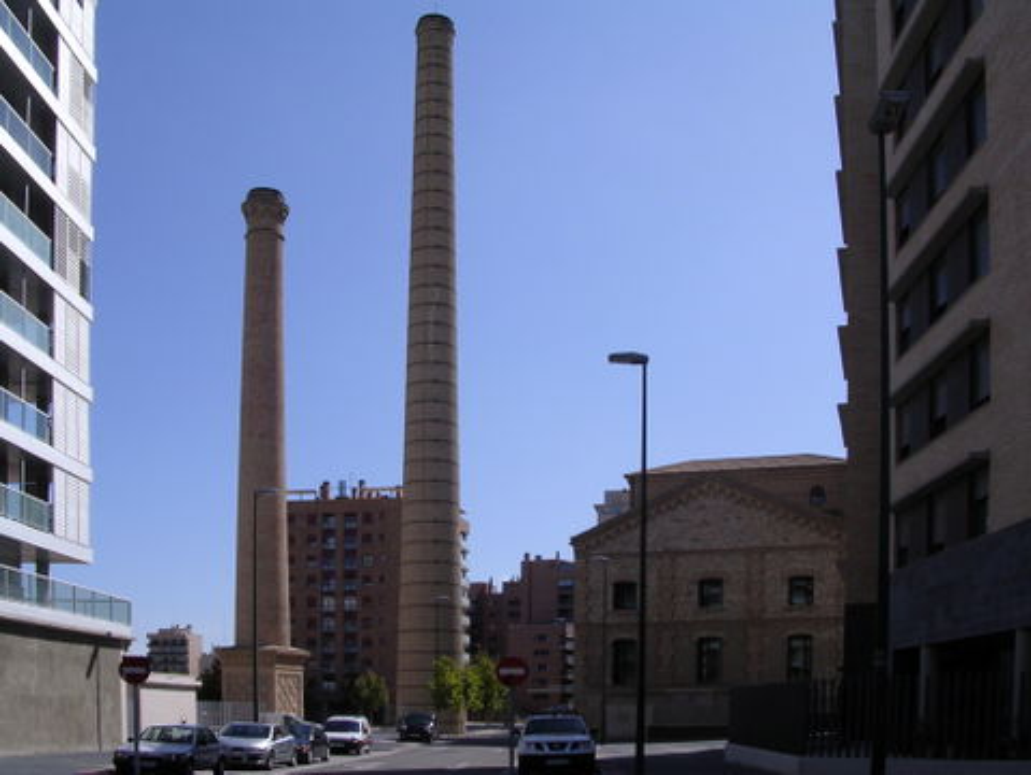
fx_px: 1133
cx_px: 516
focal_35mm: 38
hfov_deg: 48.9
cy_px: 388
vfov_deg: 37.8
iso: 100
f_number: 5.6
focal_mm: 5.8
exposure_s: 1/539
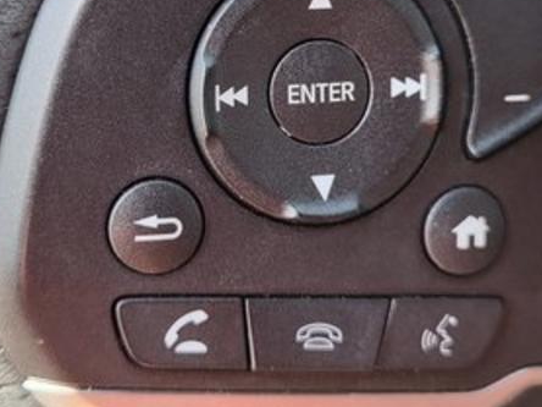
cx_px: 215
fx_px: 939
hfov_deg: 32.1
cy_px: 79
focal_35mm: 60
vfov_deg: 24.0
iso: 40
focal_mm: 5.4
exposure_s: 1/136
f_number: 1.8
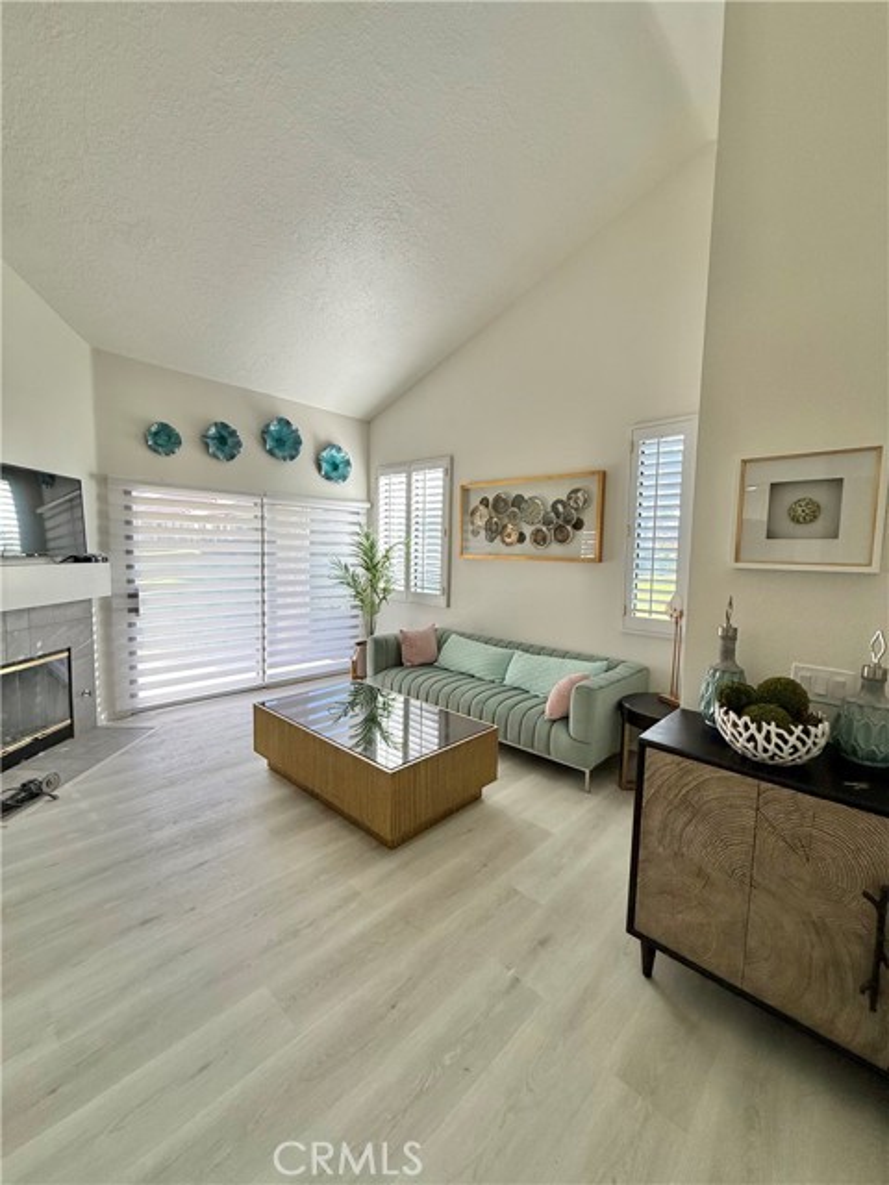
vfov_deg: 102.1
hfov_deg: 85.7
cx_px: 444
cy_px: 592
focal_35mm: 14
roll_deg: -1.3
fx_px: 479
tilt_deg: -4.4
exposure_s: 1/167
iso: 64
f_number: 2.2
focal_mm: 2.22
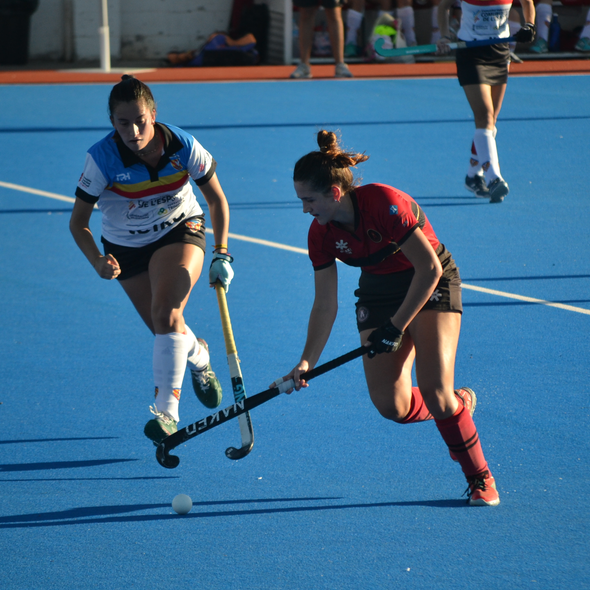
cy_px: 295
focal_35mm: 383
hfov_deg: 4.6
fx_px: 7385
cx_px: 329
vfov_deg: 4.6
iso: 400
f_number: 5.6
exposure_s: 1/800
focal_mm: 200
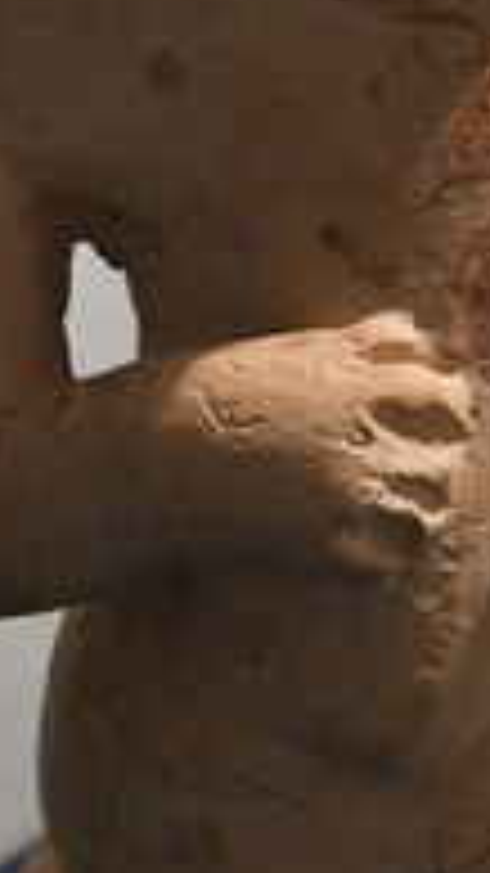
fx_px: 5433
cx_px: 432
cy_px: 45
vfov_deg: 9.1
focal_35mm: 235
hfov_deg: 5.2
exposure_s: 1/125
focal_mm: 44
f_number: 5.6
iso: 5000
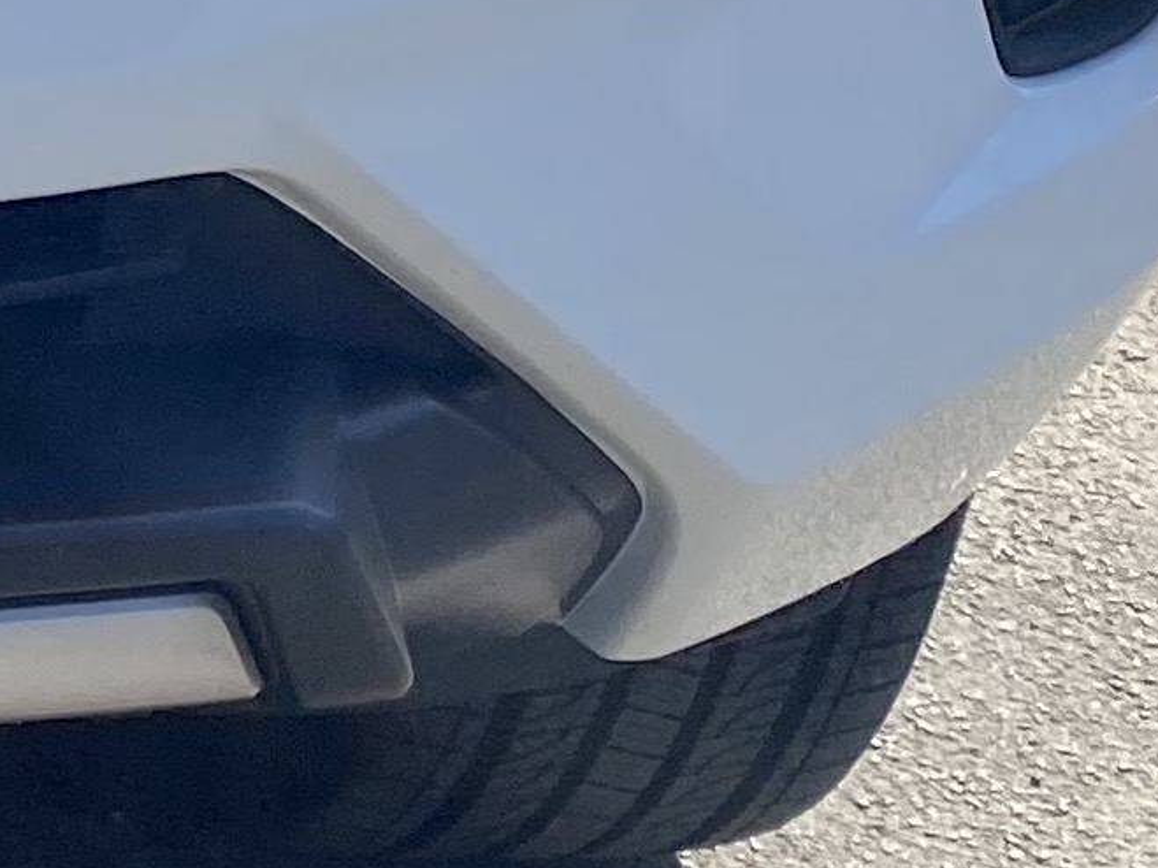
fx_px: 5318
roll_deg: +0.2
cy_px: -729
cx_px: -1504
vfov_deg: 8.9
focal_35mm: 159
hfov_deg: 10.8
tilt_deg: -12.1
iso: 32
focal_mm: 4.25
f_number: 1.8
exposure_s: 1/1629
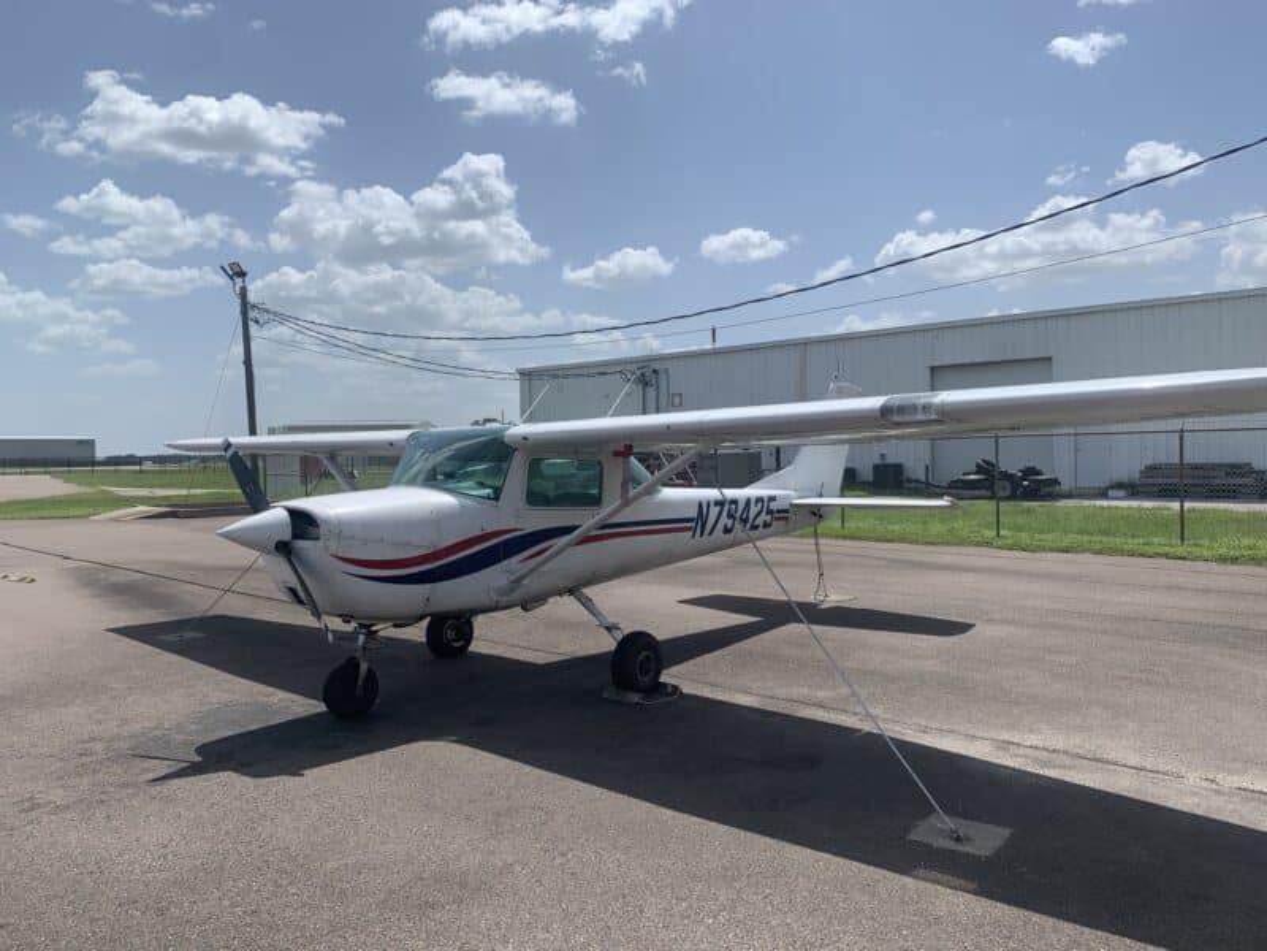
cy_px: 476
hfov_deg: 67.3
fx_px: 952
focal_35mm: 26
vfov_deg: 53.1
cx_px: 634
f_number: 1.8
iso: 25
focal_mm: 4.25
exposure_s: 1/3788
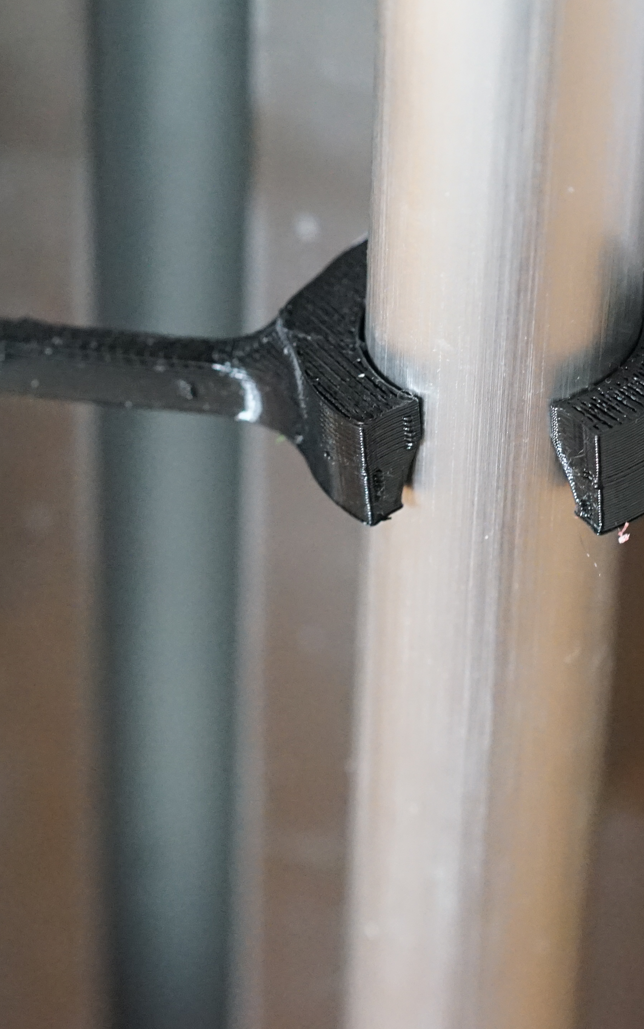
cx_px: 270
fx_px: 2976
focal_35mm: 106
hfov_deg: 12.3
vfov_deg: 19.6
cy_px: 327
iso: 5000
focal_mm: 50
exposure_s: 1/20
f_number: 5
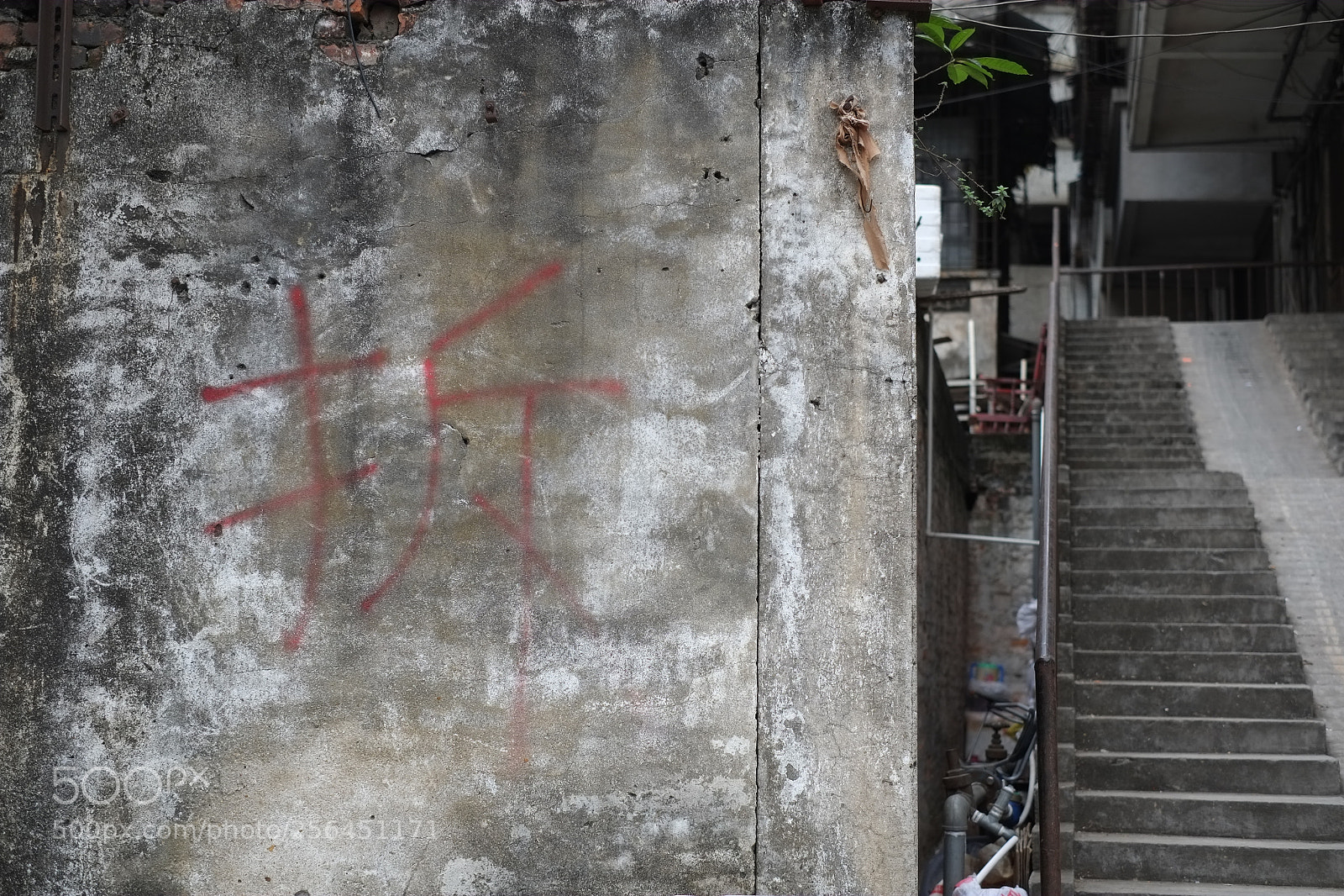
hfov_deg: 37.5
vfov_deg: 25.5
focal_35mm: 53
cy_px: 448
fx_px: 1978
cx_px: 672
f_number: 2.5
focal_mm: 35
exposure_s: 1/300
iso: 200
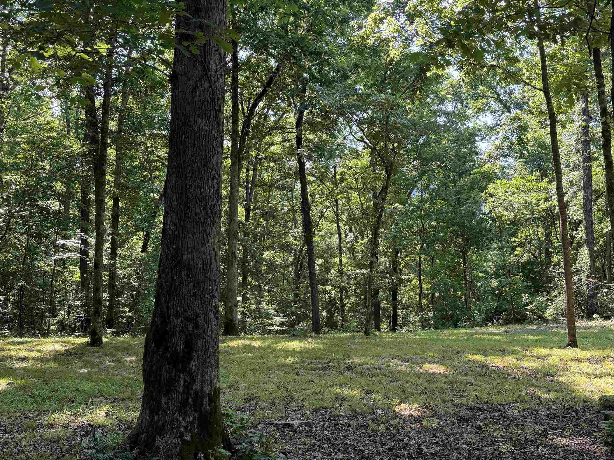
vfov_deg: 40.7
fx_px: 621
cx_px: 327
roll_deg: +1.9
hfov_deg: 52.6
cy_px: 209
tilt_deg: +2.2
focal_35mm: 35
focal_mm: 6.76
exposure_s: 1/374
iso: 100
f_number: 1.78
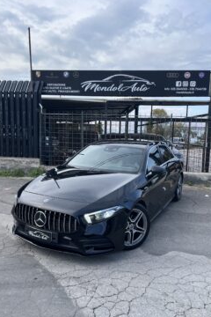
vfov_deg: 65.5
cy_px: 162
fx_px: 246
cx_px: 105
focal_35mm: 28
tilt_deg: -7.1
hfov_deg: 46.4
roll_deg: -0.8
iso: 50
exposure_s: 1/1477
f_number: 1.6
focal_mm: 5.1
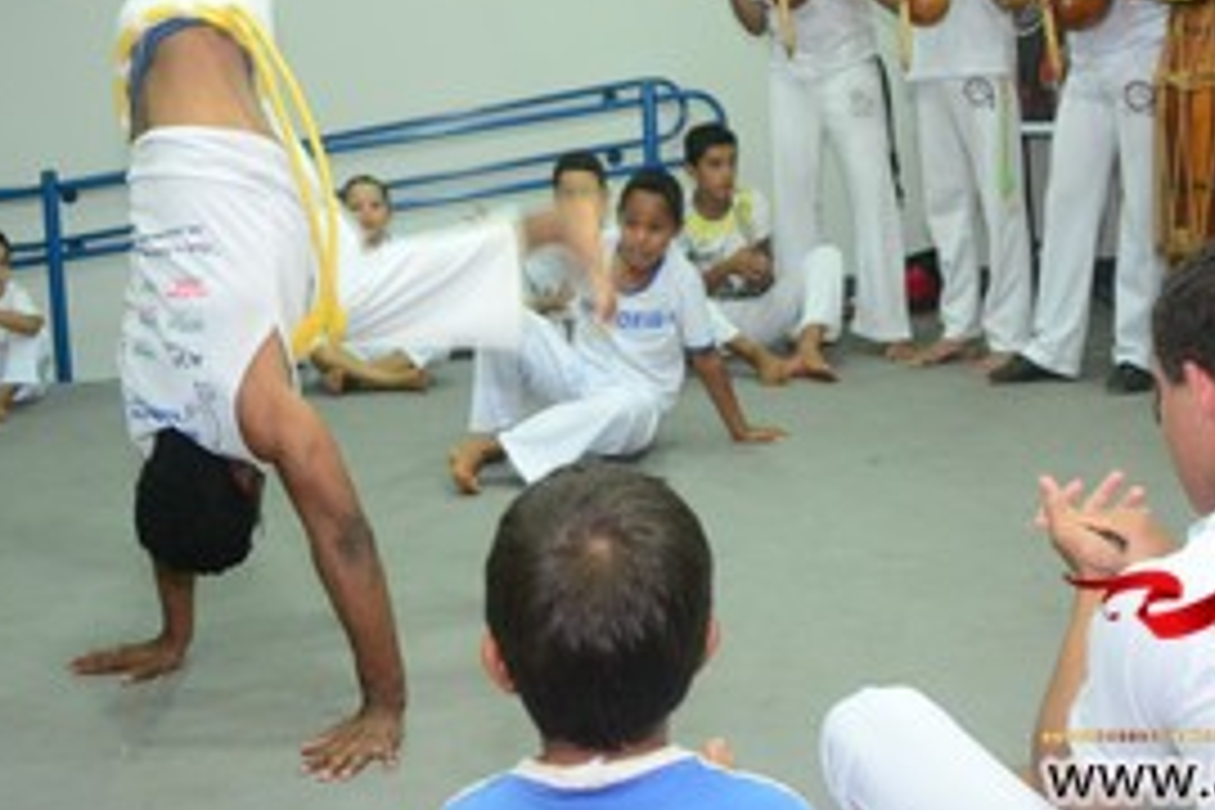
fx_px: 1856
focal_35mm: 55
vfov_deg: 24.3
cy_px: 180
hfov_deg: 36.2
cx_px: 666
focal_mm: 22
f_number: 3.8
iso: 1600
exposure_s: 1/80
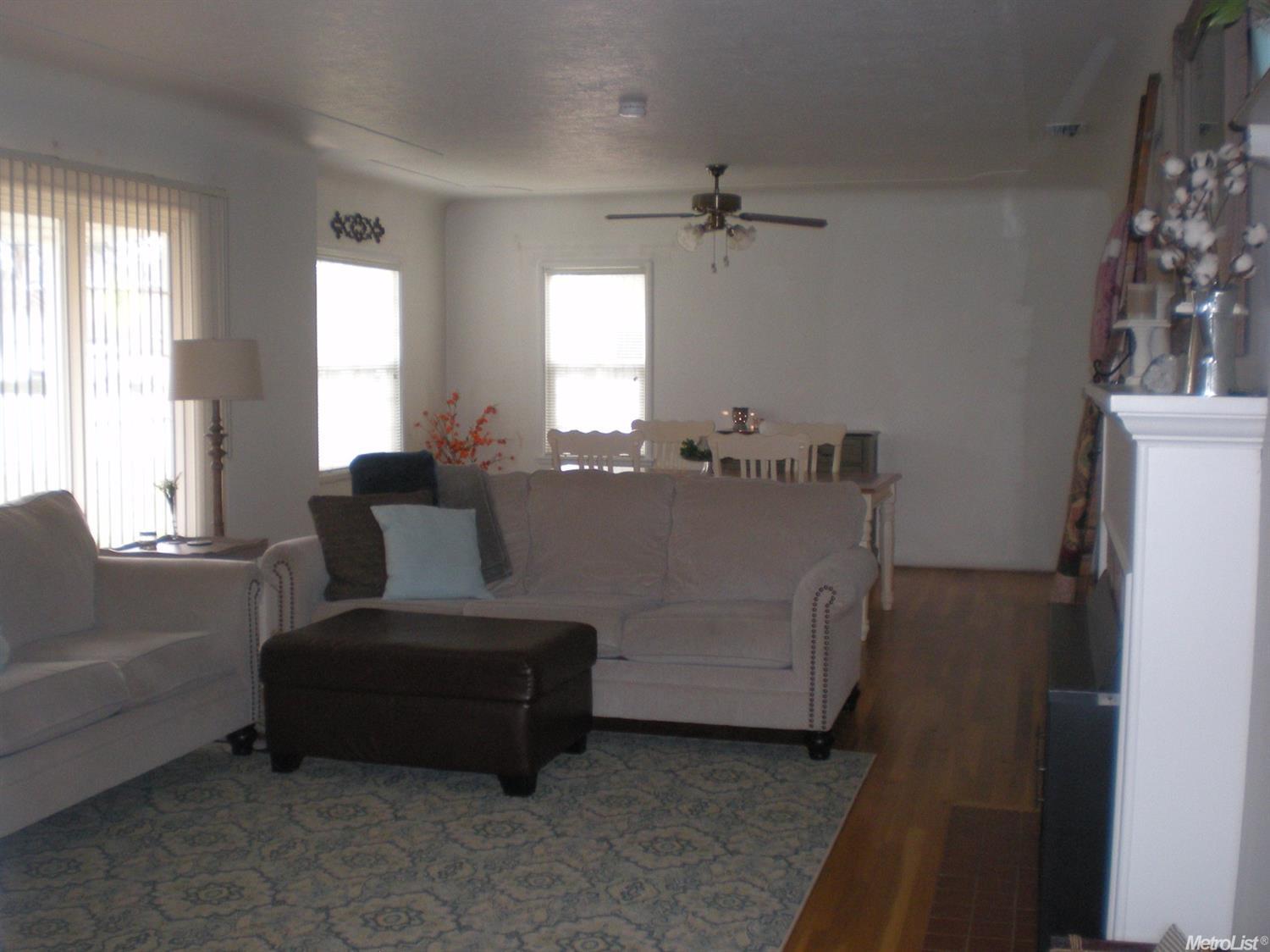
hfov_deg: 49.0
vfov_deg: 37.7
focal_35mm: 38
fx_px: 1394
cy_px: 476
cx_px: 635
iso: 186
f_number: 3.1
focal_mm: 6.3
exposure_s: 1/60
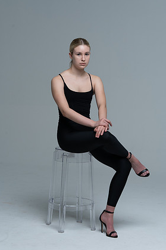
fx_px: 595
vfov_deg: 23.7
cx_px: 84
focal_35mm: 86
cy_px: 129
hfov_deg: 15.9
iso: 320
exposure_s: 1/160
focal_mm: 80
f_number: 9
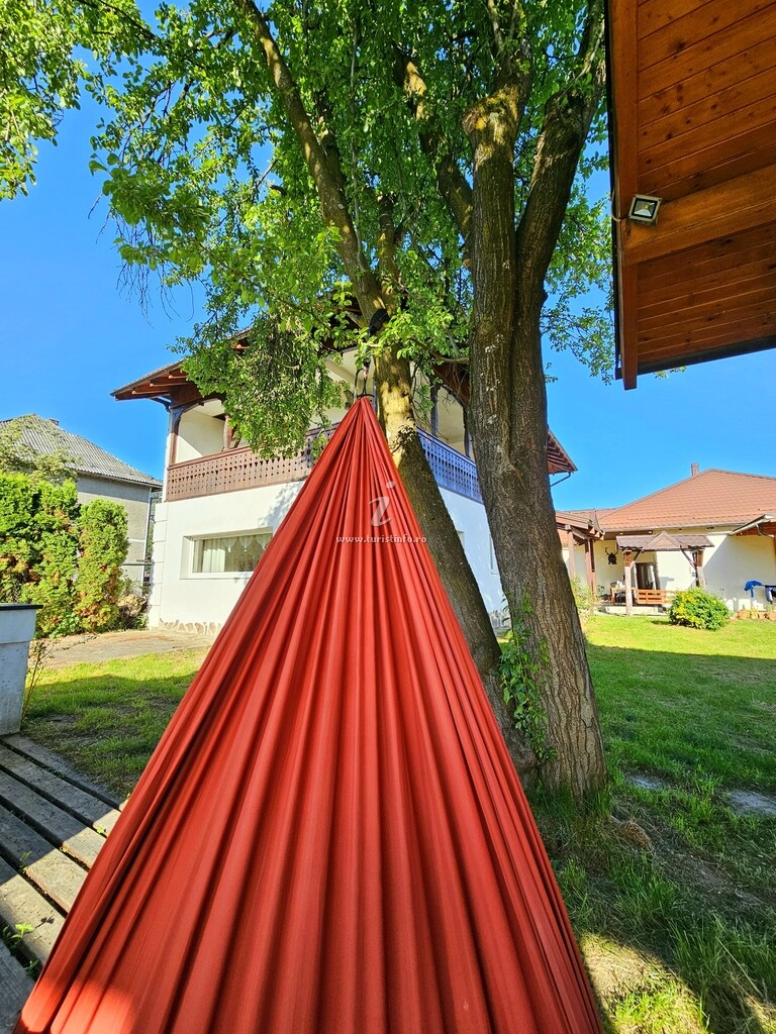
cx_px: 388
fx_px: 389
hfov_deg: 89.9
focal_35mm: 13
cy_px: 517
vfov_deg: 106.2
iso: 50
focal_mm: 2.2
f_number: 2.2
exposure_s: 1/455
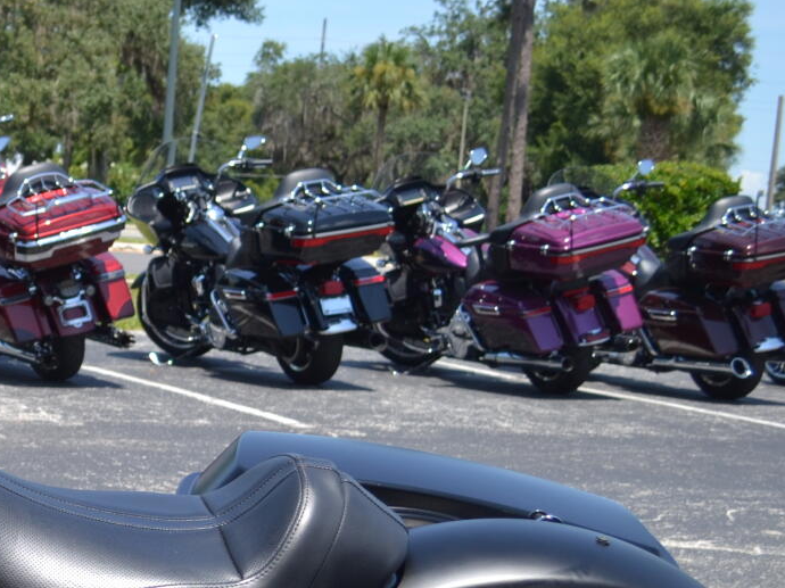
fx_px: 2086
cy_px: 573
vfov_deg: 15.8
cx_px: -168
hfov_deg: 20.0
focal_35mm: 92
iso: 100
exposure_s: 1/500
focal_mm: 22
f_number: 4
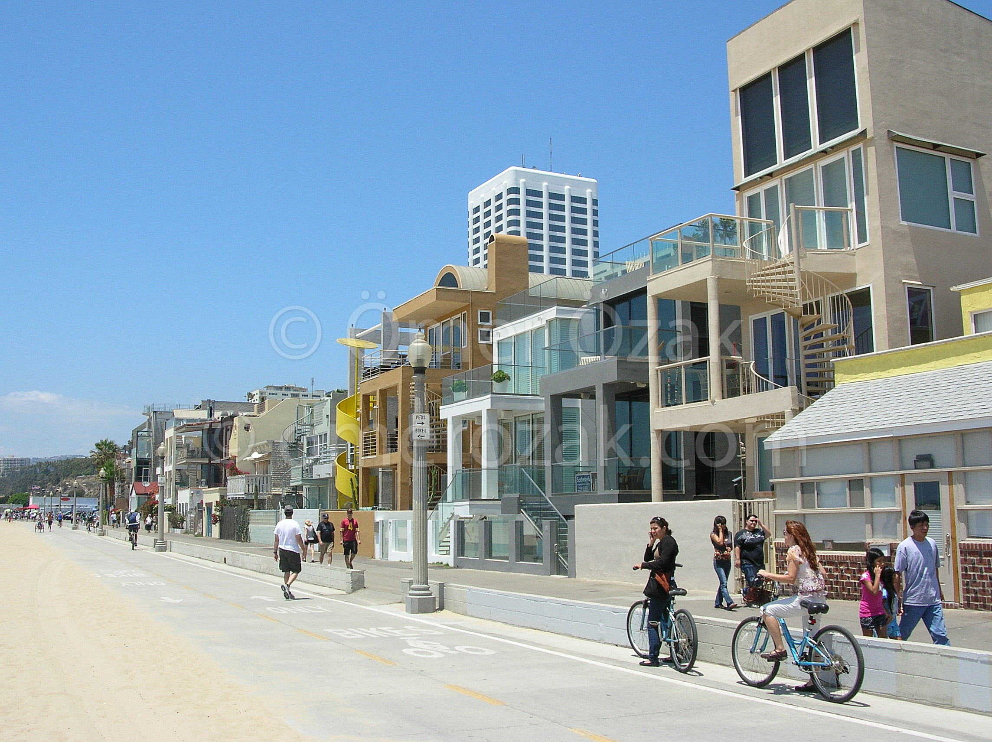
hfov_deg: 51.4
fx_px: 1031
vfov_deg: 39.6
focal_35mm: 36
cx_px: 496
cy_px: 371
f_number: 3.7
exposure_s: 1/648
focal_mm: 6
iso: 50
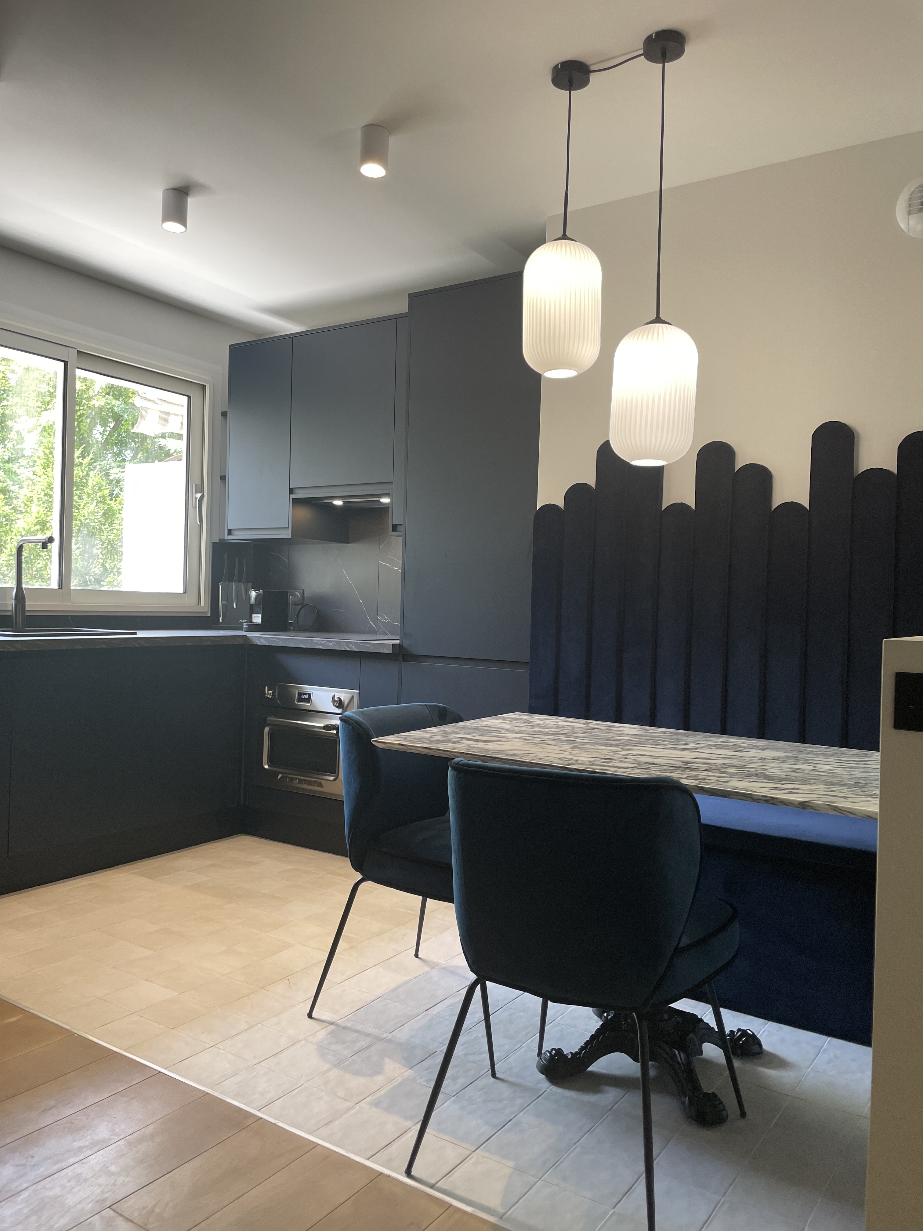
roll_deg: -1.7
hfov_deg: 53.1
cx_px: 462
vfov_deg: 67.3
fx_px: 924
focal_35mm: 26
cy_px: 616
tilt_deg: +0.4
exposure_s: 1/109
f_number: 1.6
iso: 125
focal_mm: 4.2
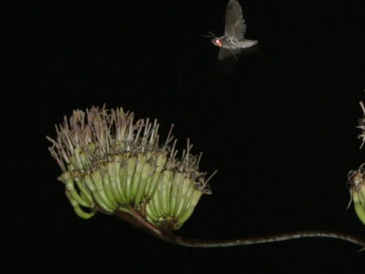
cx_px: 307
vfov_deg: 4.1
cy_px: 93
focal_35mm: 363
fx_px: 3825
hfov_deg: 5.5
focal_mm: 35.8
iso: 1600
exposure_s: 1/60
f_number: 5.6
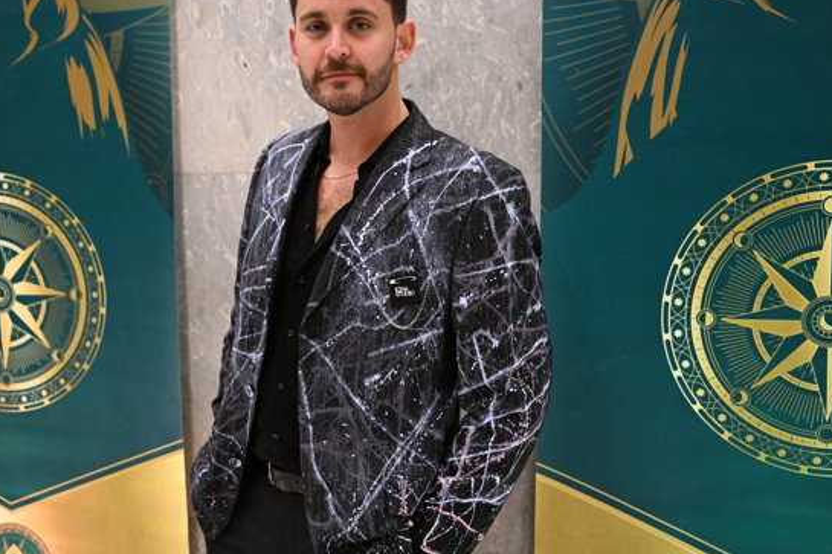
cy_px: 270
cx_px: 400
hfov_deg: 50.7
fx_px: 878
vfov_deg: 35.0
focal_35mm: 38
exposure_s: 1/1000
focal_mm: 30
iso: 8000
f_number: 2.8
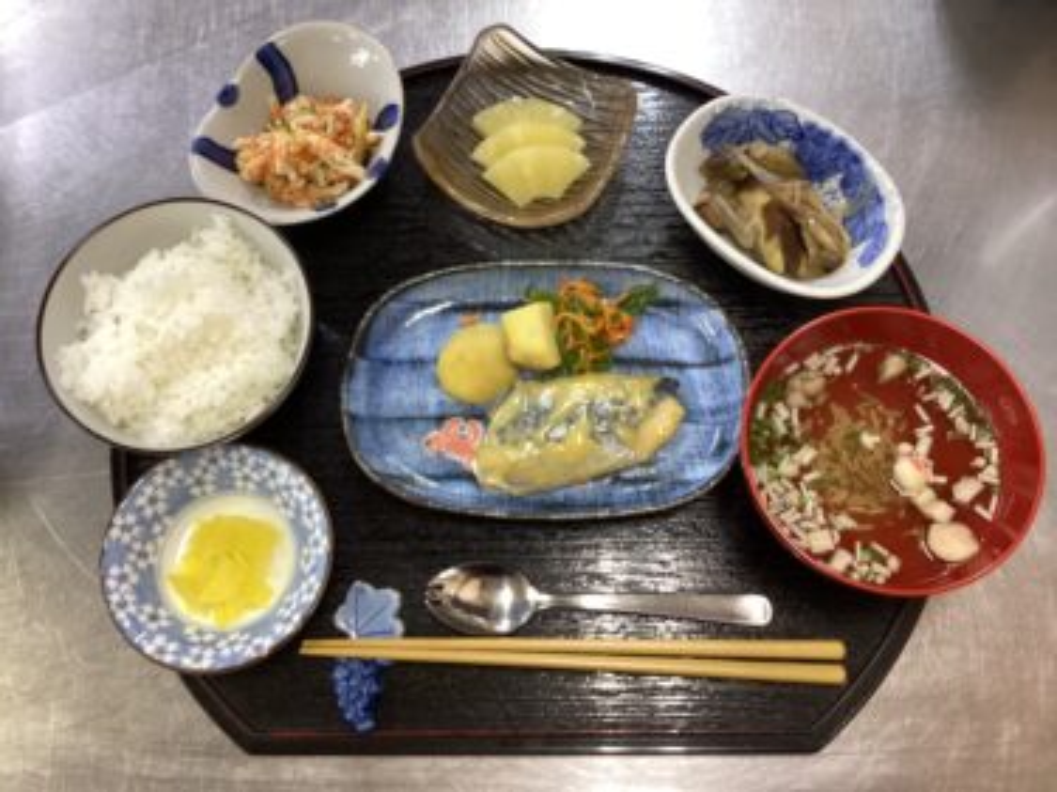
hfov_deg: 58.4
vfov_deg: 45.4
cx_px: 528
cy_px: 396
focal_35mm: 31
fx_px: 946
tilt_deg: -71.3
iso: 160
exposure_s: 1/50
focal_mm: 3.3
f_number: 2.4
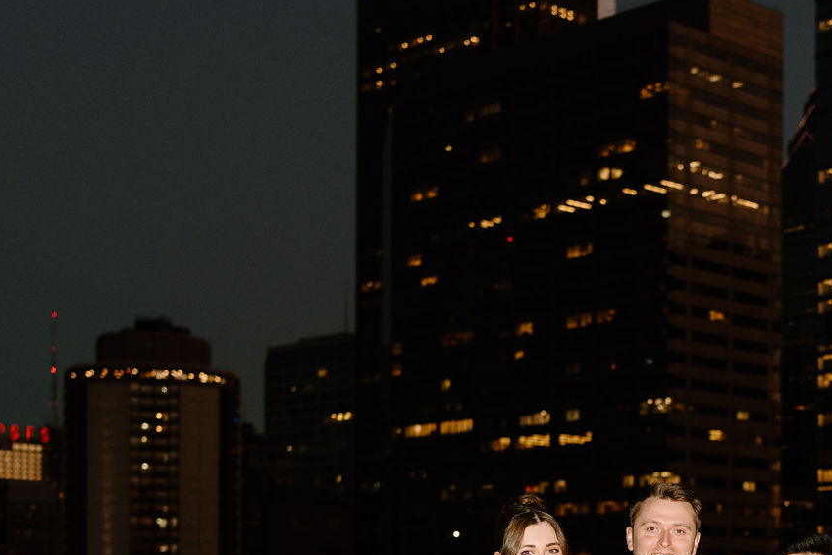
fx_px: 1964
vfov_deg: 15.6
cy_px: 625
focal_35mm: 85
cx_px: 734
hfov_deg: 23.3
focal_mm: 35
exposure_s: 1/250
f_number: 2.2
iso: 400
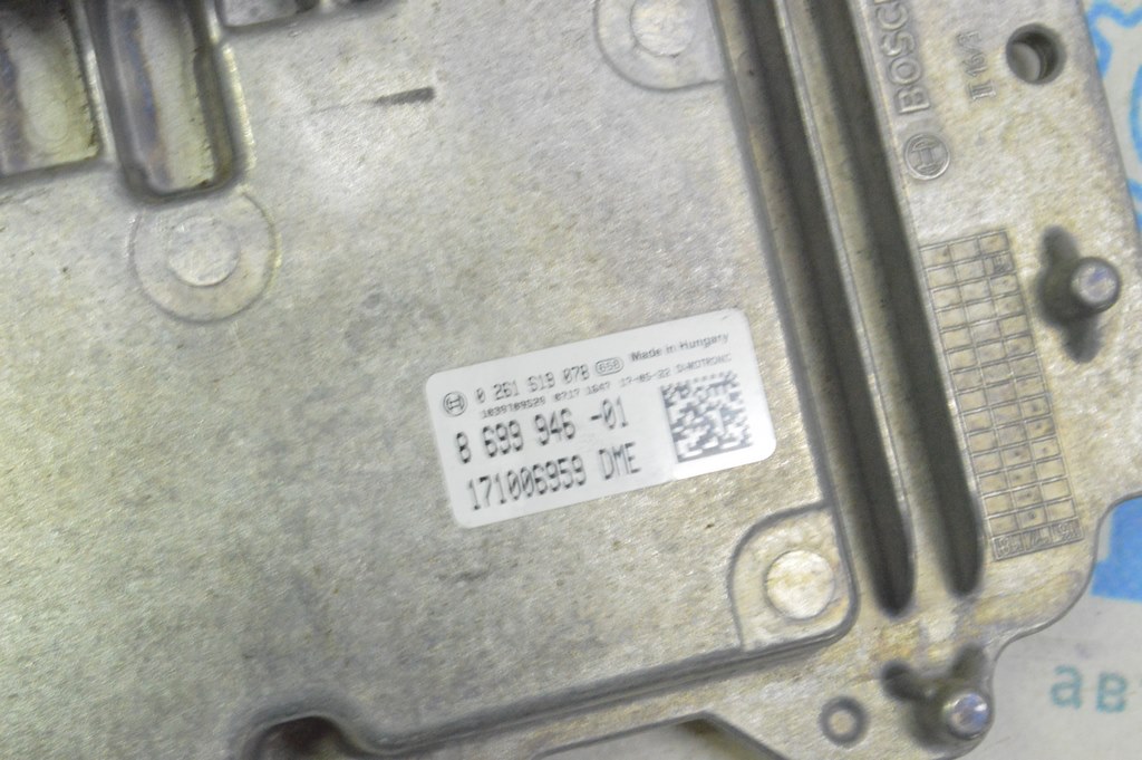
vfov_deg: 18.9
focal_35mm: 72
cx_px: 571
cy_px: 380
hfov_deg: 28.1
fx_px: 2282
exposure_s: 1/20
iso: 6400
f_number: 20
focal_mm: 48
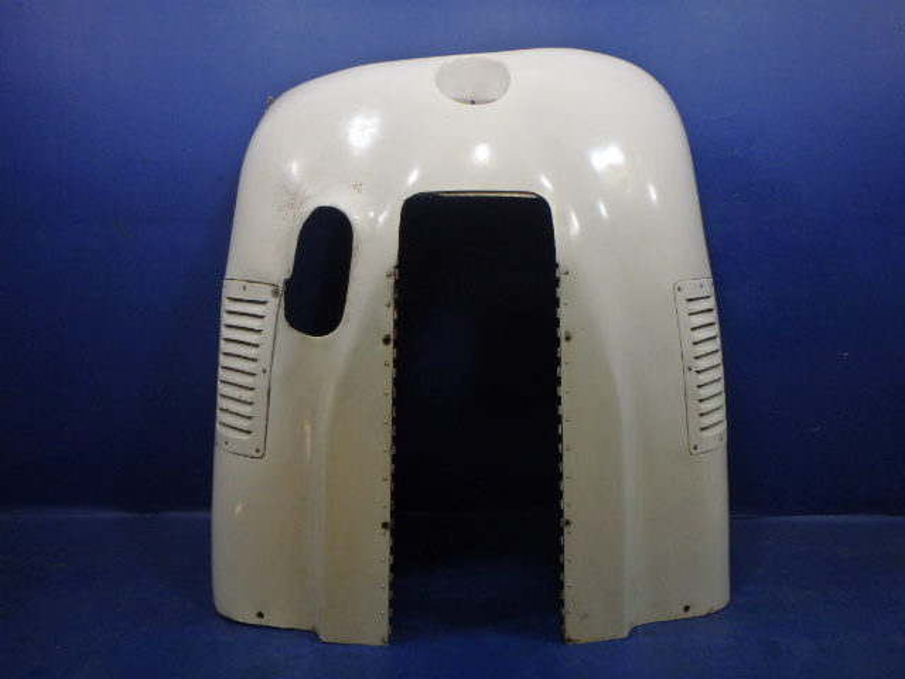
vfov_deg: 49.7
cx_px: 452
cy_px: 340
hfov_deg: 63.4
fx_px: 732
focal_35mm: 28
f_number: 3.9
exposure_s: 1/60
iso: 200
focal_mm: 5
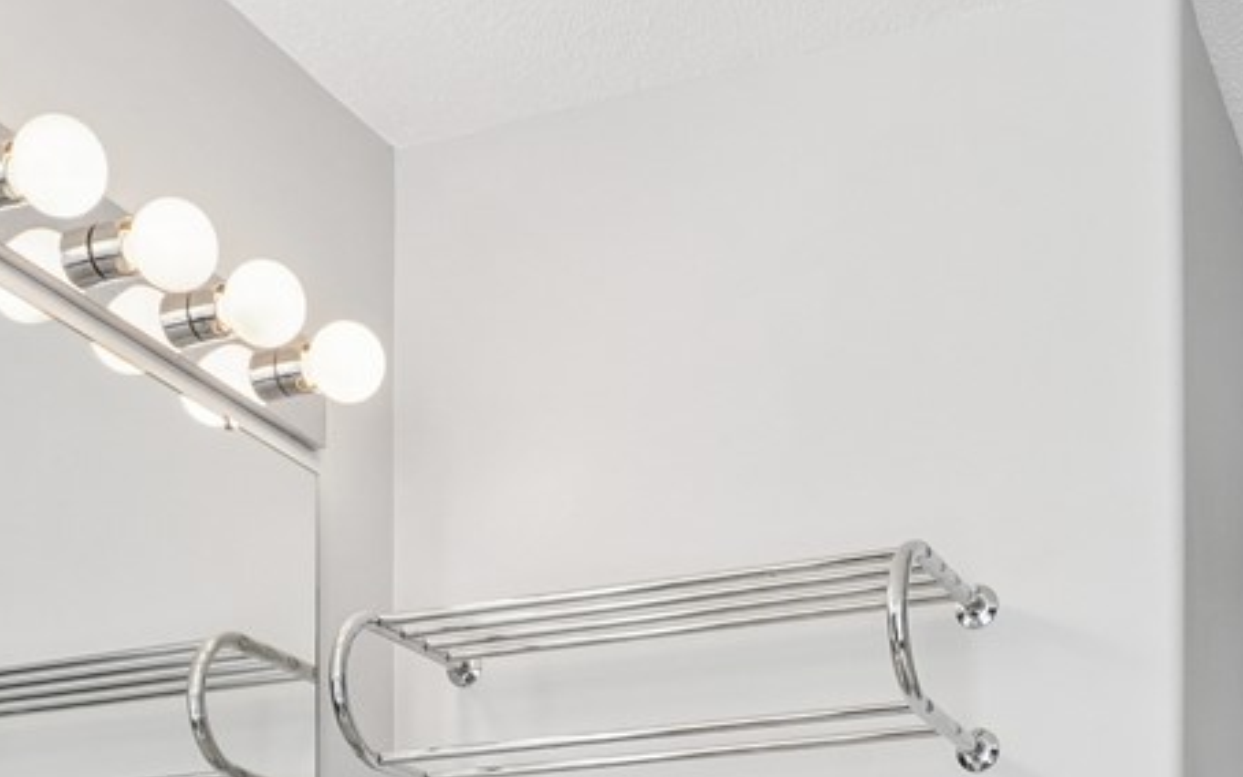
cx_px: 672
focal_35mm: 61
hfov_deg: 33.5
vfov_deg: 18.3
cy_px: 1254
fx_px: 2067
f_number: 10
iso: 400
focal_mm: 16
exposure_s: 1/40
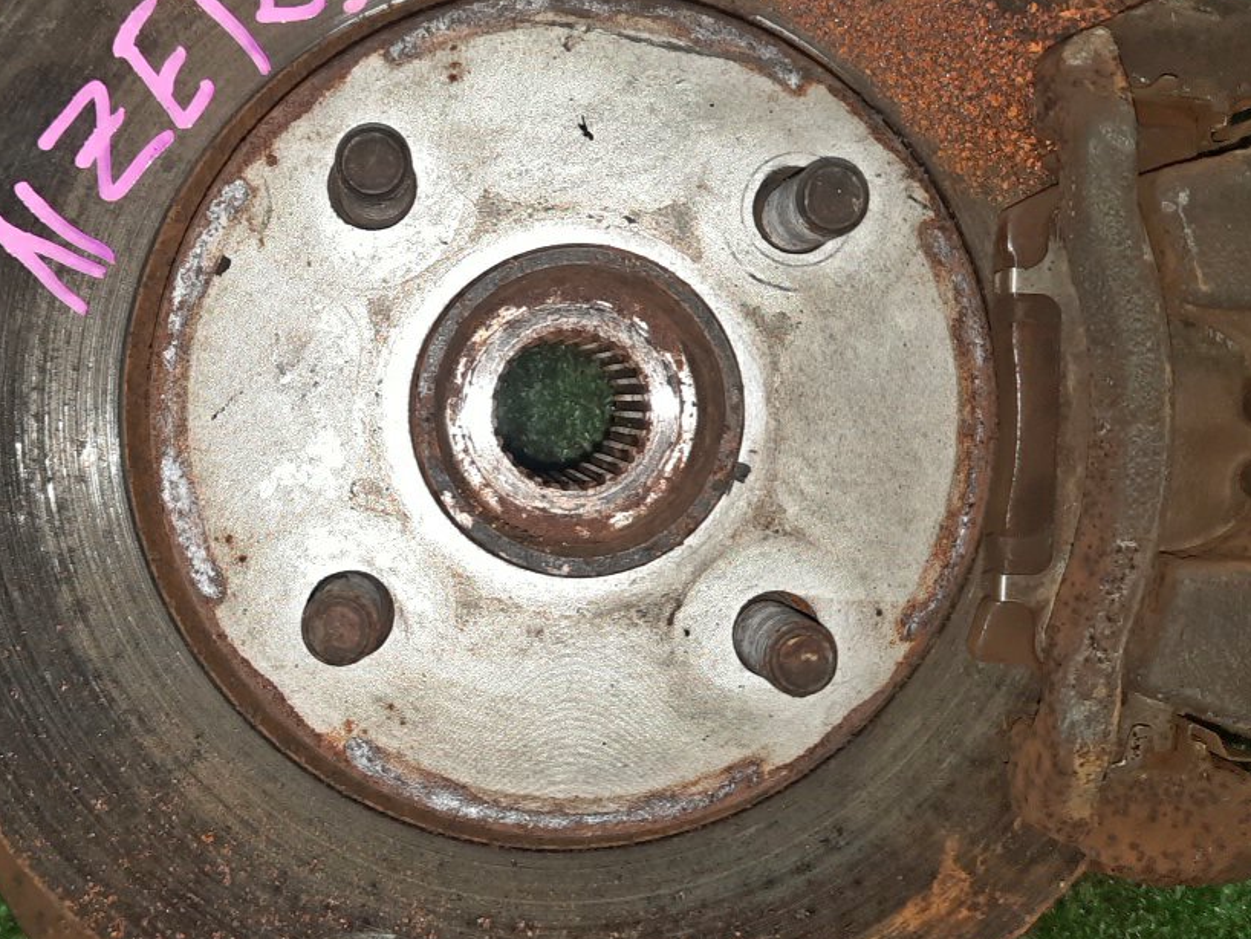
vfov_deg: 32.8
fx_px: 1591
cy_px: 388
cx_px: 474
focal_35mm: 44
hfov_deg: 42.6
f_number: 2
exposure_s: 1/33
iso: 299
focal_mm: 4.6
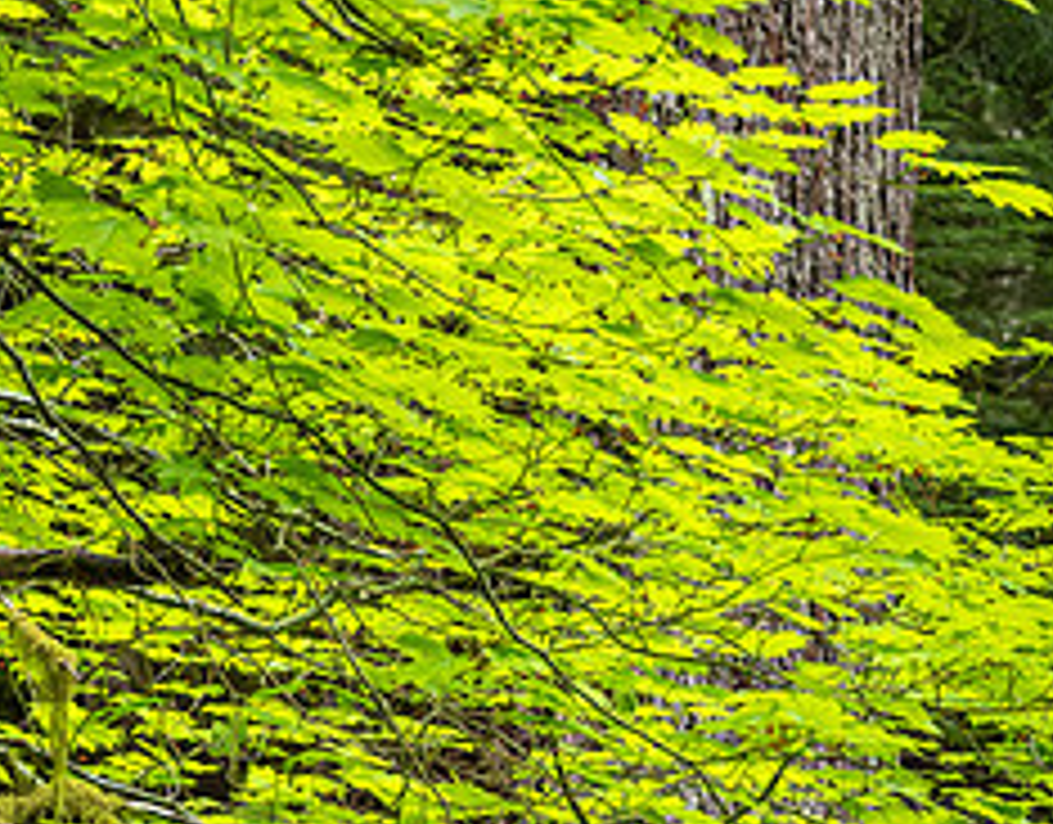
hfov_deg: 6.0
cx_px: 79
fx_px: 10102
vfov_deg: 4.7
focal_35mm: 327
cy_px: 468
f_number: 11
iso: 400
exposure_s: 1/5
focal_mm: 120
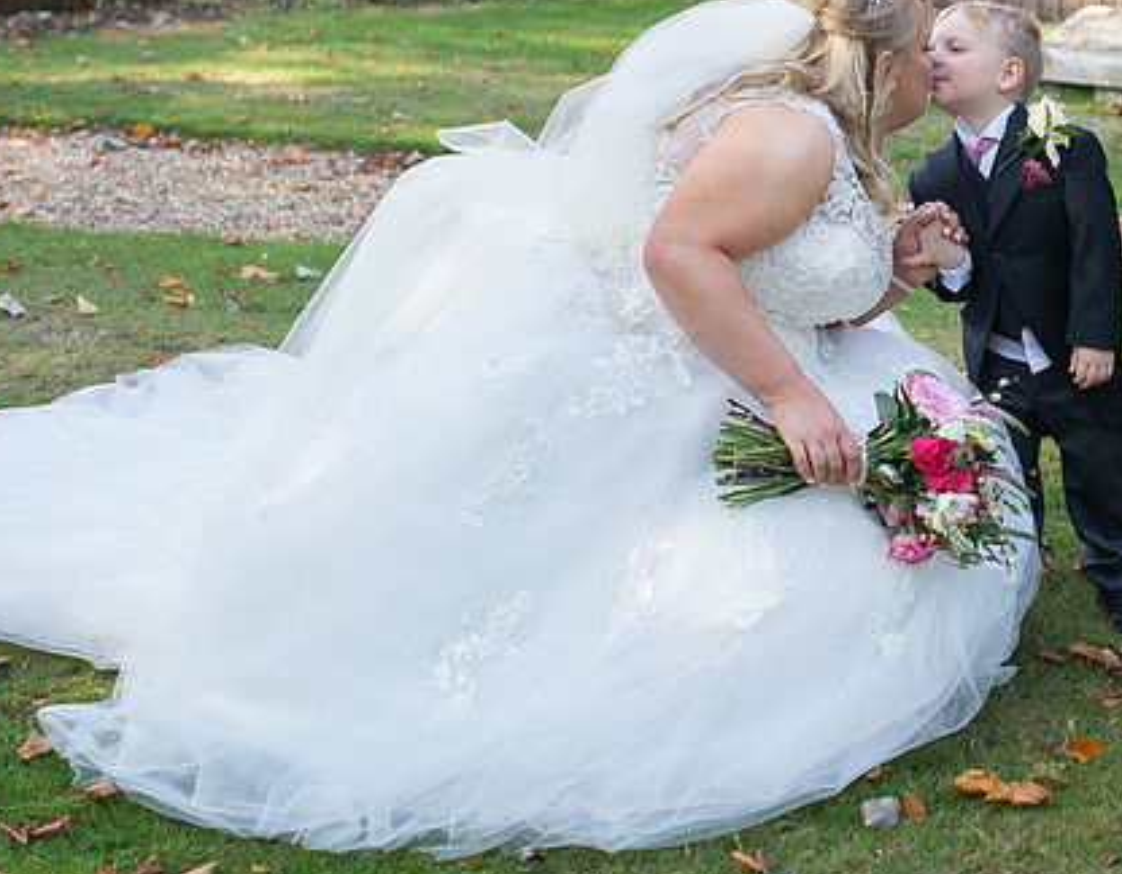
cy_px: 201
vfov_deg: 18.1
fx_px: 2728
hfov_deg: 22.6
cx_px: 1042
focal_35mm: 83
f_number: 2.8
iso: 100
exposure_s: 1/320
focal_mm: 35
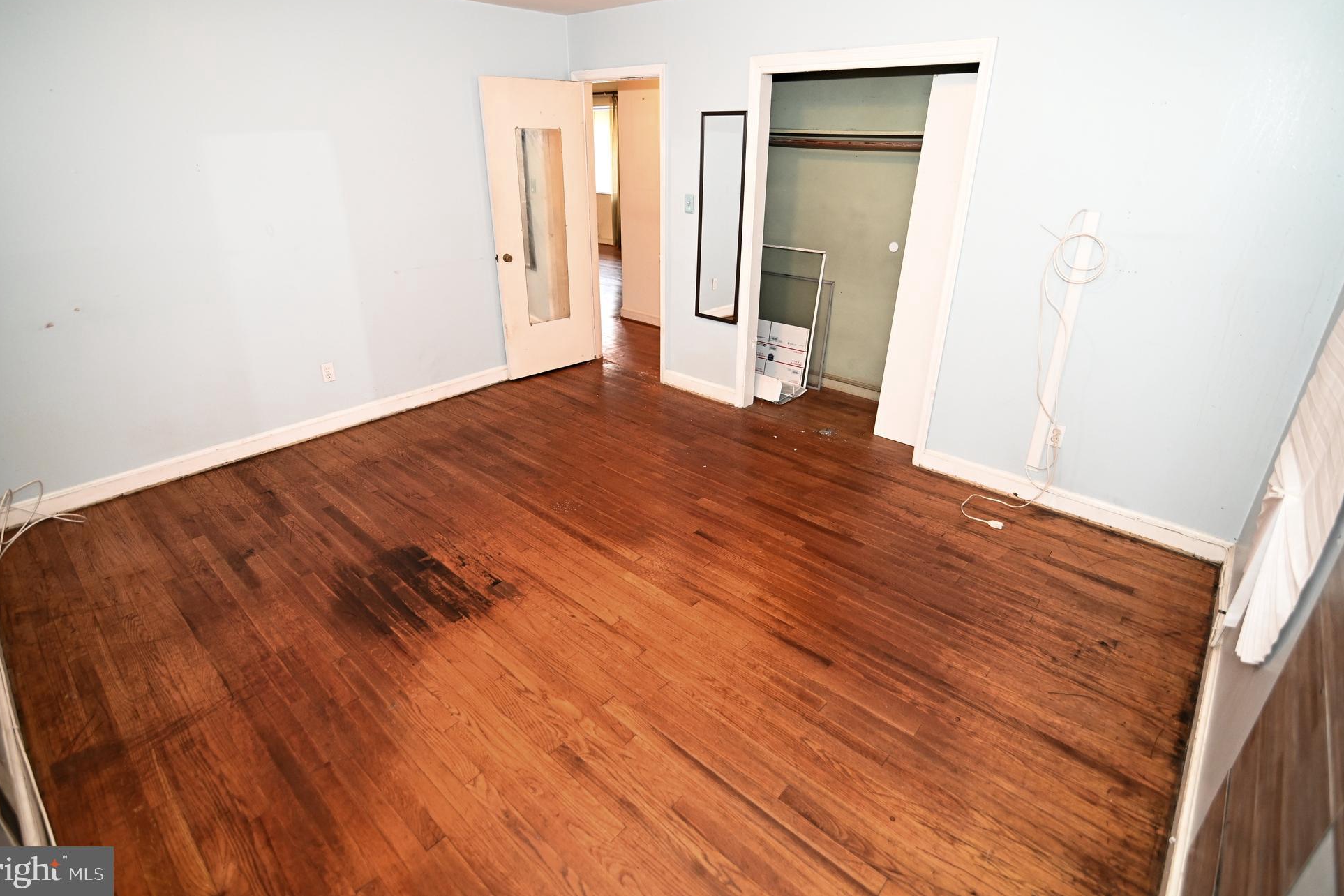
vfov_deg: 70.4
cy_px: 421
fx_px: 635
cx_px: 674
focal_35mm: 17
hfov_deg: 93.3
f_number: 3.2
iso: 2800
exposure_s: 1/200
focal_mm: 16
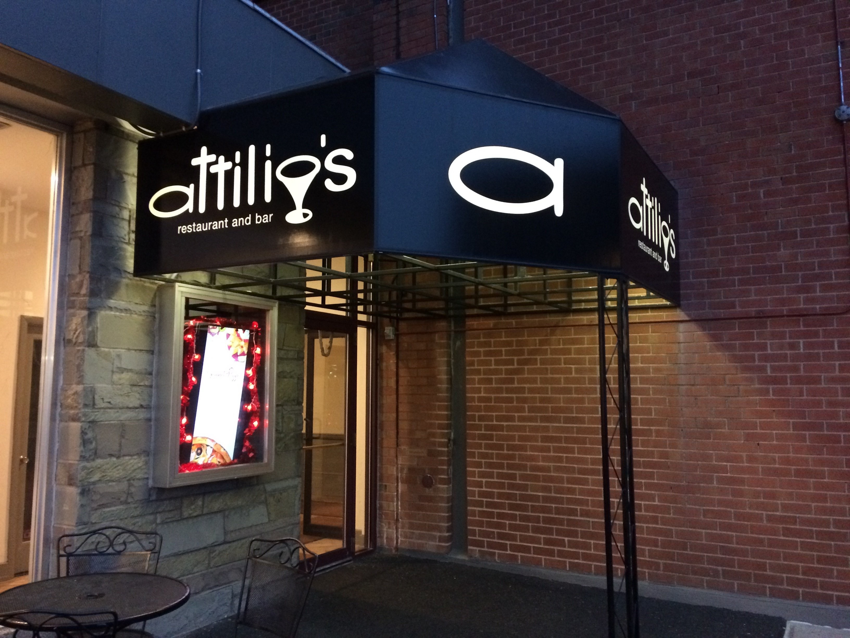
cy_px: 319
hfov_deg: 61.7
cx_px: 425
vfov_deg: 48.2
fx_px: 712
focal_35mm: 29
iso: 320
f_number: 2.2
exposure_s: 1/15
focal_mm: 4.15
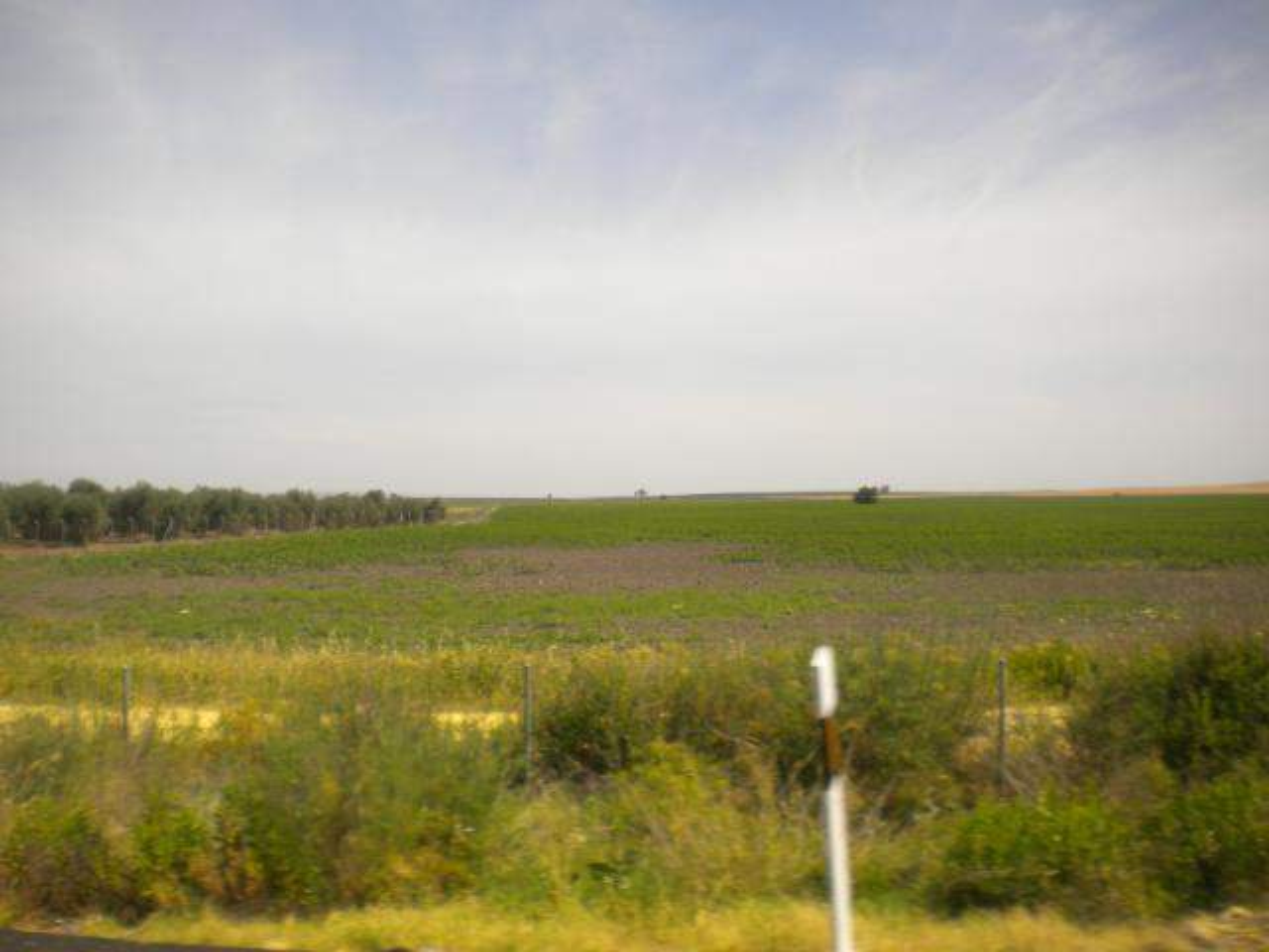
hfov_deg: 52.6
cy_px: 476
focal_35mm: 35
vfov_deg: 40.7
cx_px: 634
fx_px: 1283
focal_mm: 6.3
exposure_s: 1/821
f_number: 4.6
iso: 80
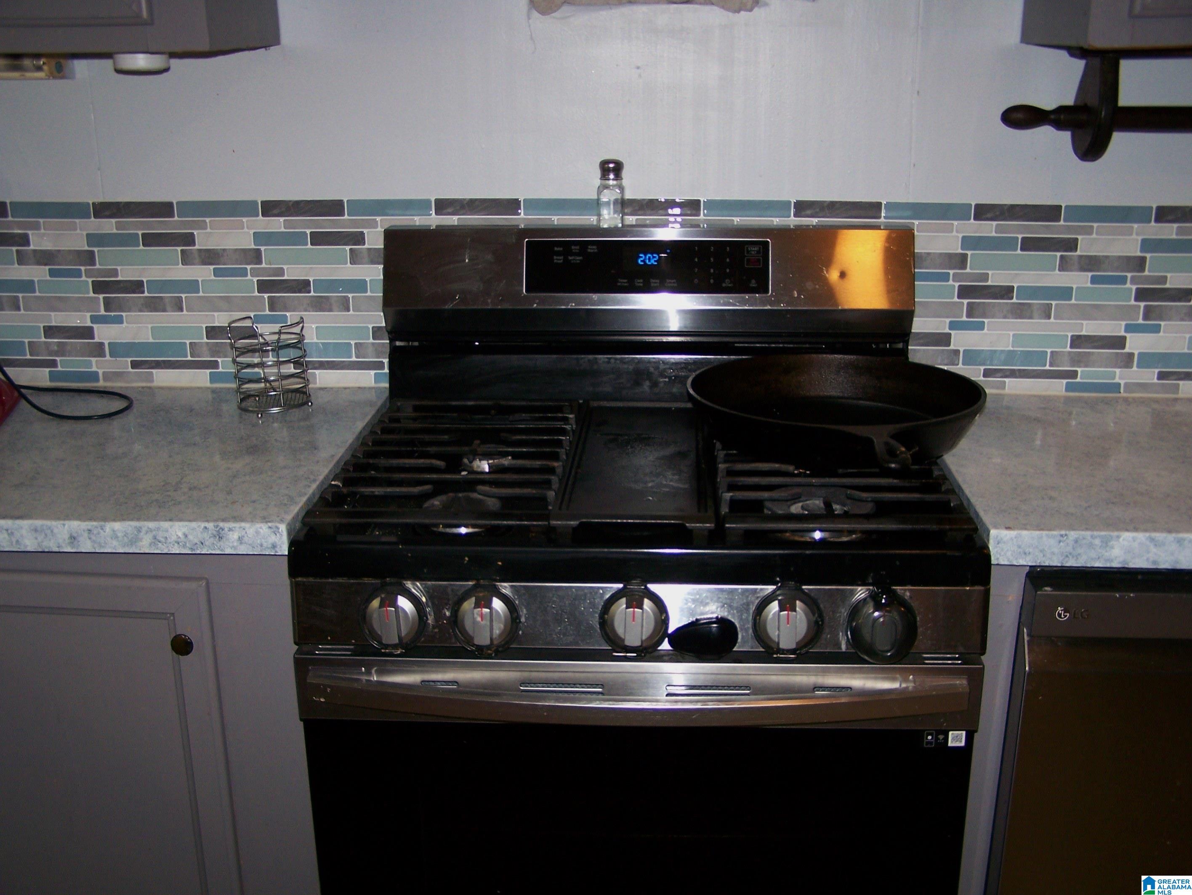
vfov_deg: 37.8
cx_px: 596
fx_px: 1309
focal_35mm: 38
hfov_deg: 48.9
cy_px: 448
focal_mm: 6.3
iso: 160
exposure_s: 1/60
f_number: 2.8
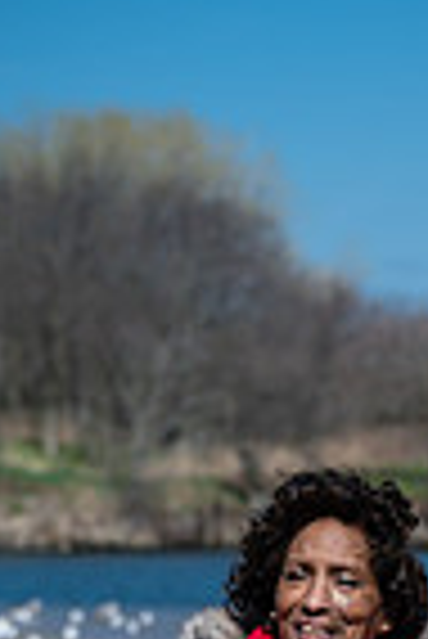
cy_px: 868
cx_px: 336
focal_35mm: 278
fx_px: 4945
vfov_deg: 7.3
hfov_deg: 5.0
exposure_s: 1/1000
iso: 64
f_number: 4
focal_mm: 88
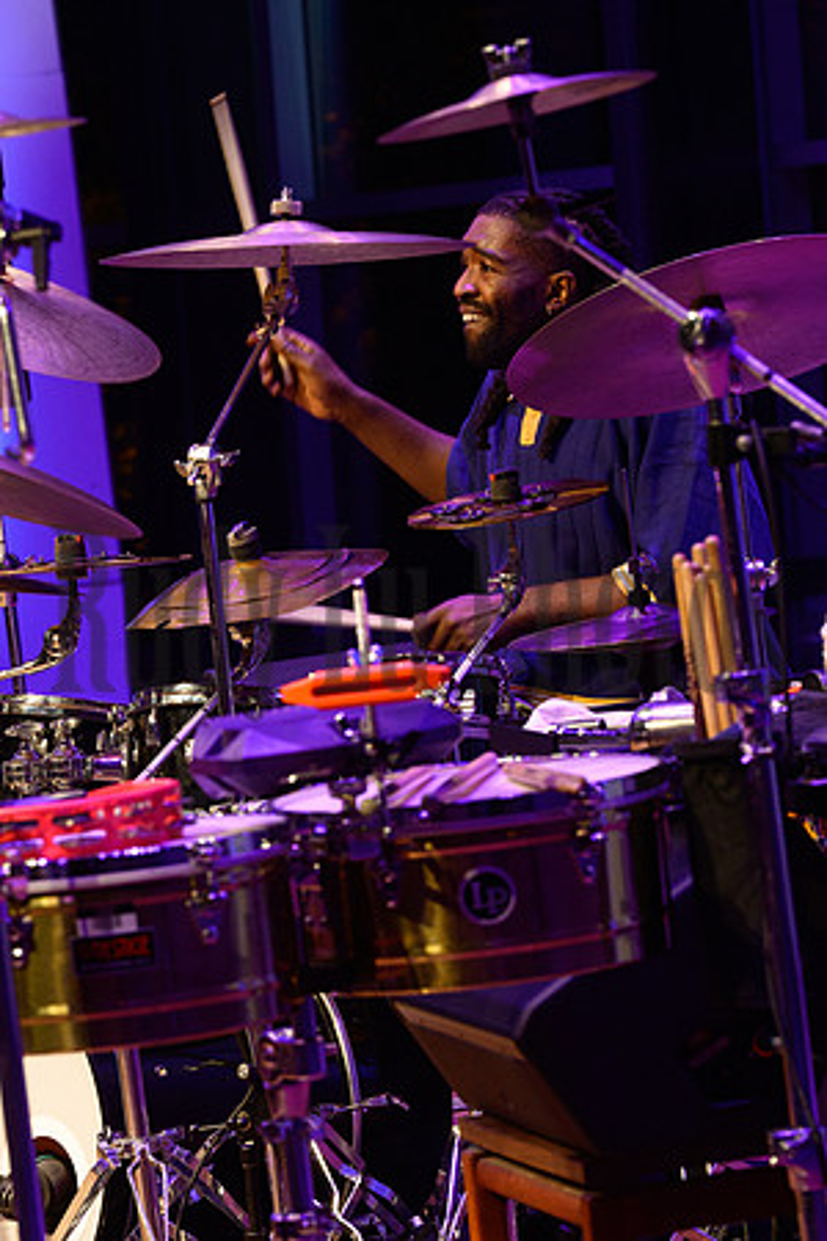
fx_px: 6891
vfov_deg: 10.3
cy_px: 620
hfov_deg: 6.9
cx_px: 414
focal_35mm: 200
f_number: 11
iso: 5000
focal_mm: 200
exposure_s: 1/125
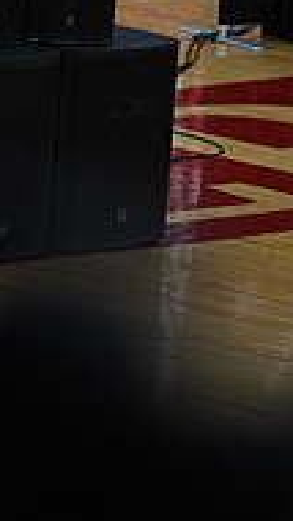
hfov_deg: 1.9
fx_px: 8832
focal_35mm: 640
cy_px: 34
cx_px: -438
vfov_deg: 3.4
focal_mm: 200
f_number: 4
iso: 4000
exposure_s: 1/400
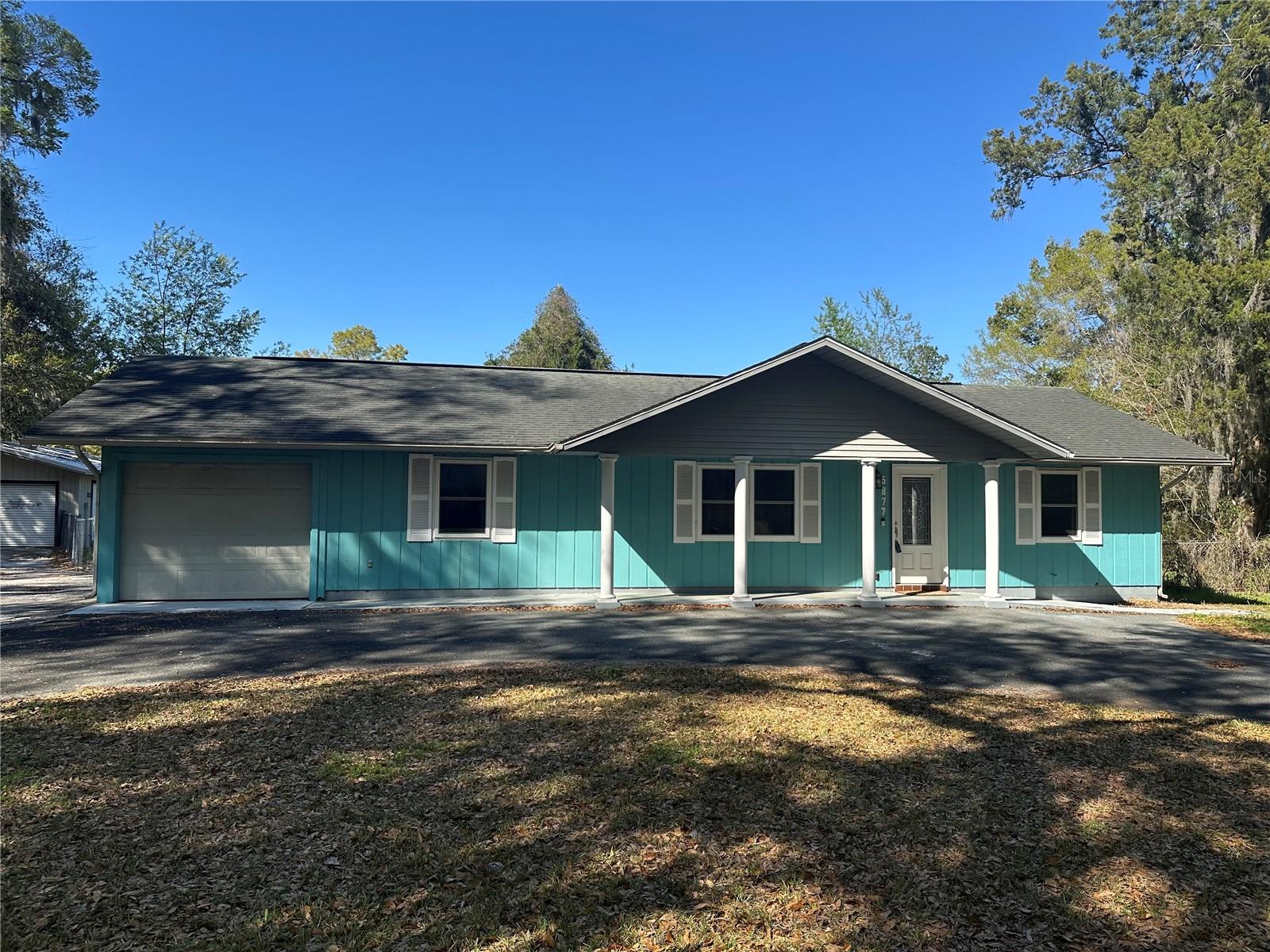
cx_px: 635
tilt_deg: +1.8
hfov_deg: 71.6
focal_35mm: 24
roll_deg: -0.7
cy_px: 476
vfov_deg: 56.8
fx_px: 881
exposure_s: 1/2591
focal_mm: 6.86
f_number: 1.78
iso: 80
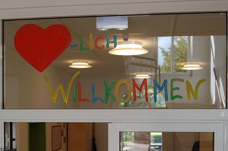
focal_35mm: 59
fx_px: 373
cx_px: 103
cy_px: 123
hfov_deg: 33.9
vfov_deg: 22.6
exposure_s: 1/125
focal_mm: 22
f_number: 5.6
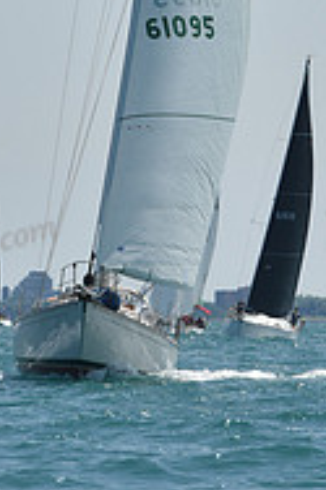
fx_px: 7783
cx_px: 192
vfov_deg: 3.6
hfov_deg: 2.4
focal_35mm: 572
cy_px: -169
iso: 250
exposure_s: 1/1250
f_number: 9
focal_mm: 185
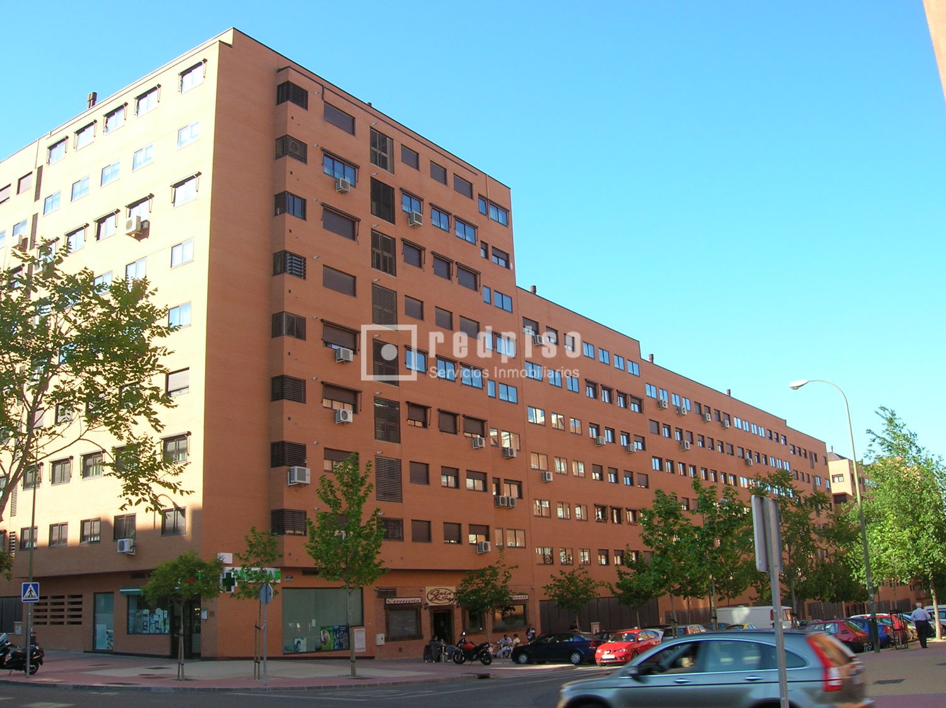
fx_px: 928
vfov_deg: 41.7
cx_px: 473
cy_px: 354
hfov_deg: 54.0
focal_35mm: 34
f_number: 4.9
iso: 50
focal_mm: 5.7
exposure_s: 1/123
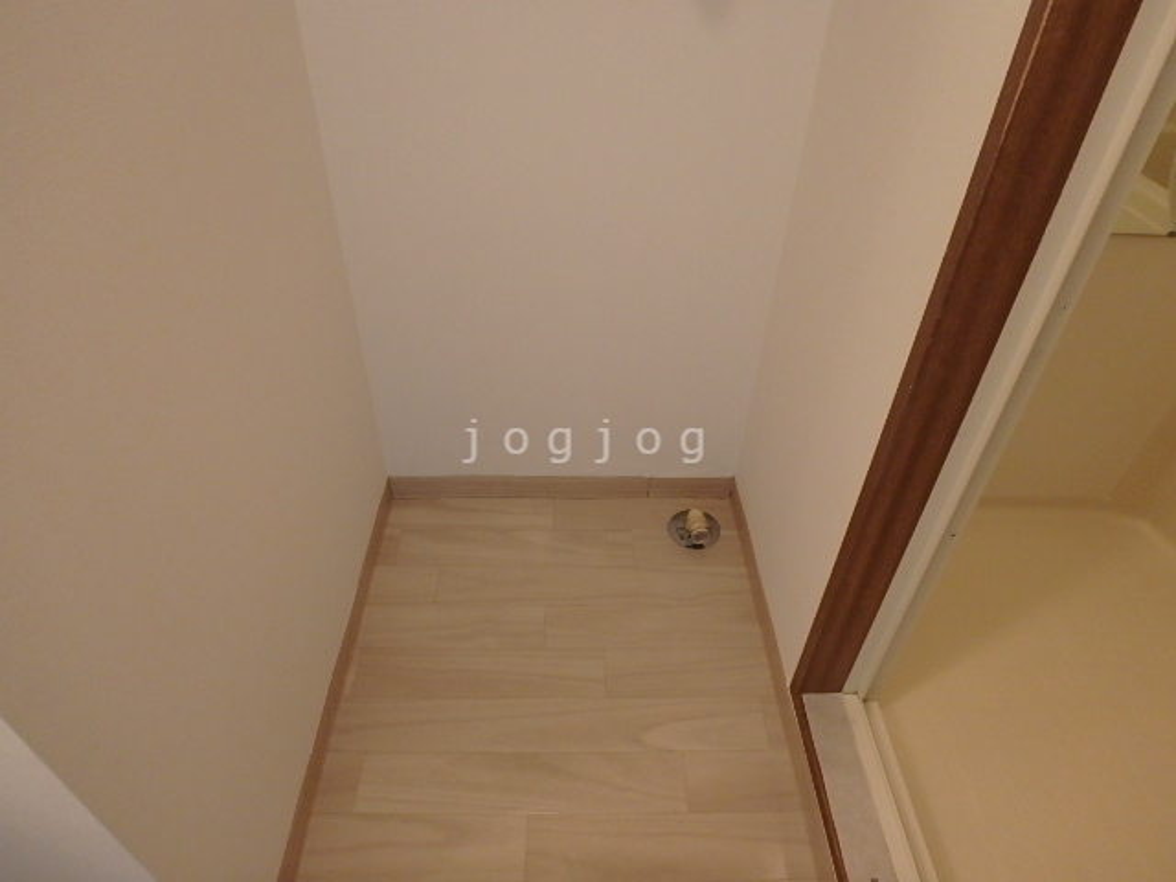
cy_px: 441
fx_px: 713
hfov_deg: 79.0
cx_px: 588
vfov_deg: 63.4
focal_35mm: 21
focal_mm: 3.7
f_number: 3.5
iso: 400
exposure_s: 1/30
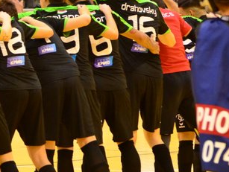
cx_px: -66
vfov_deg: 3.6
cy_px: 48
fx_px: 2729
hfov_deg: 4.8
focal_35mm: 412
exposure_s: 1/320
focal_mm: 110
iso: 3200
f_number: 4.5
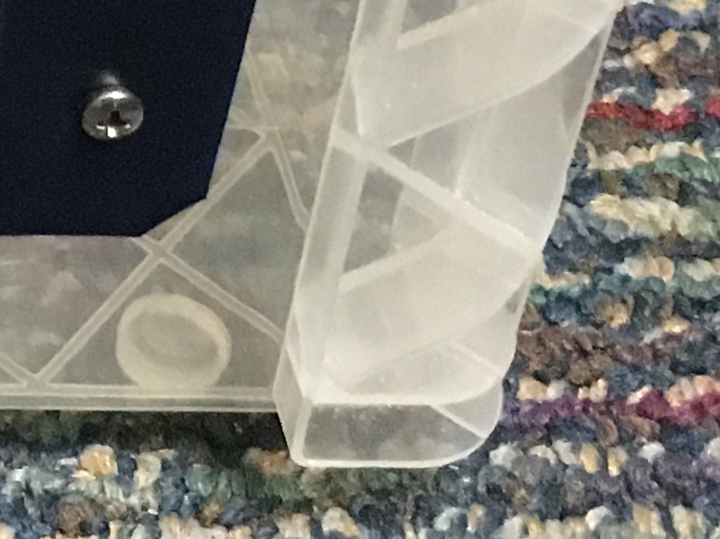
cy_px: -504
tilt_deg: -34.2
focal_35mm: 156
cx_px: -572
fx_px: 3244
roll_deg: -1.4
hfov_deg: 11.7
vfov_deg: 9.0
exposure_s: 1/15
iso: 250
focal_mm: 4.15
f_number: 2.2
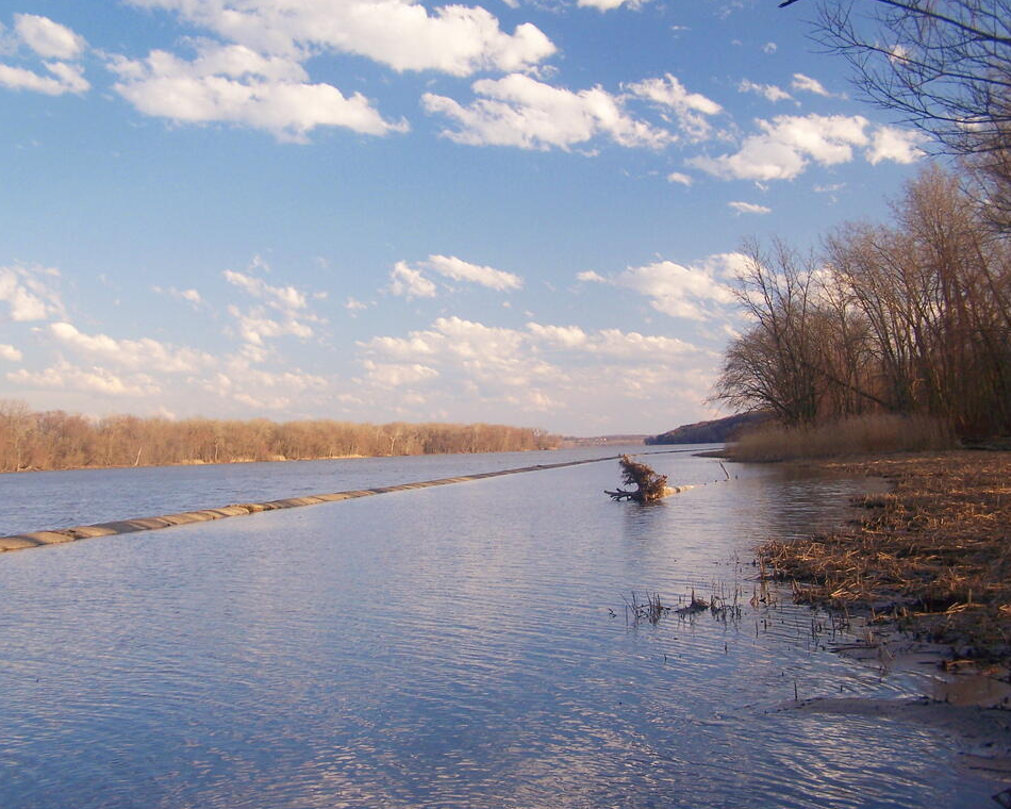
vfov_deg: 37.3
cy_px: 403
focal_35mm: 40
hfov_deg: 45.8
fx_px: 1197
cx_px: 470
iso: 80
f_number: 2.8
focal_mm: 6.3
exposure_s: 1/160
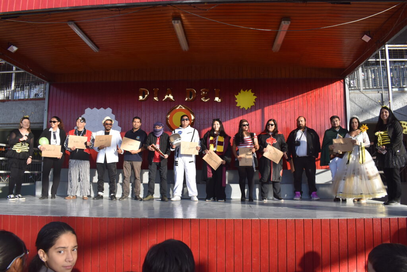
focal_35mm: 27
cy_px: 136
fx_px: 305
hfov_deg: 67.4
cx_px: 204
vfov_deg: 48.0
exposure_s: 1/250
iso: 400
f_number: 8
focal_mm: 18
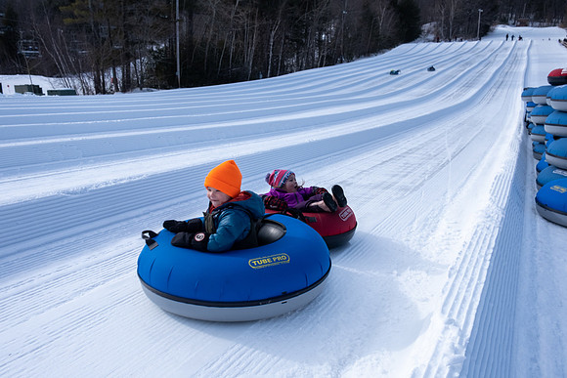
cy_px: 221
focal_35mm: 28
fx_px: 442
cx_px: 279
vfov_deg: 46.2
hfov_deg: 65.4
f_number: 8
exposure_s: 1/1000
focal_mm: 16
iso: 640
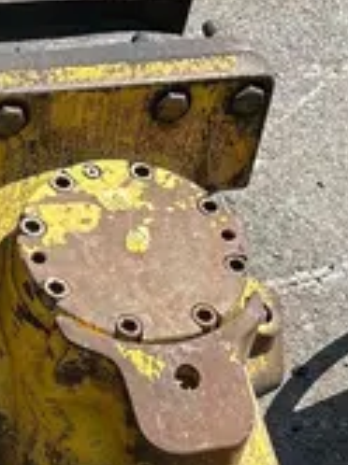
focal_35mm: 115
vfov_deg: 16.4
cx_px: 132
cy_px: 570
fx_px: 1545
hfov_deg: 12.8
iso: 50
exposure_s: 1/2513
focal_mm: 5.7
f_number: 1.5
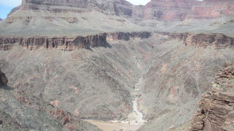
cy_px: 77
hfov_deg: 50.5
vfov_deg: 29.6
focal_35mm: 40
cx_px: 117
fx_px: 248
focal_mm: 6.3
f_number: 3.5
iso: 64
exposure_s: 1/427
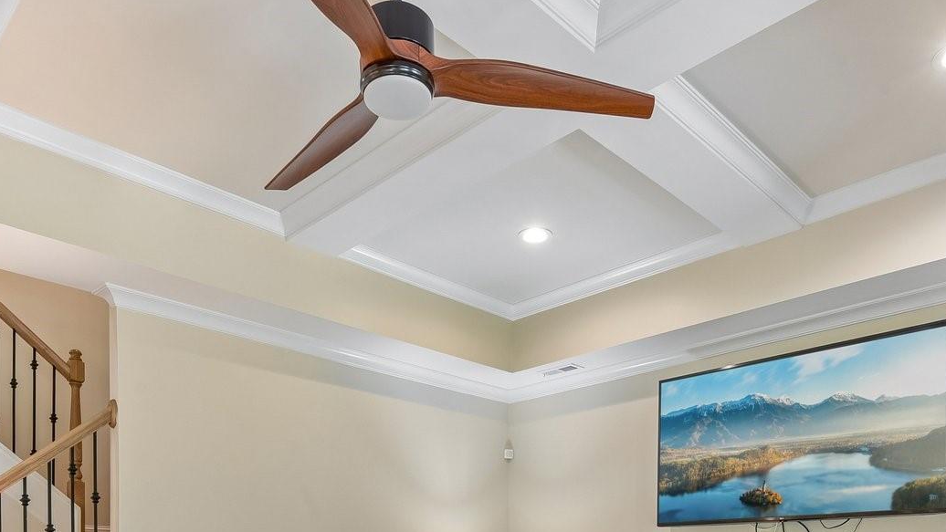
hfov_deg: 66.0
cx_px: 492
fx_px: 728
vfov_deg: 34.9
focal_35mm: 29
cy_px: 575
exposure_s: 1/3.33
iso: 200
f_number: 11
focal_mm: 14
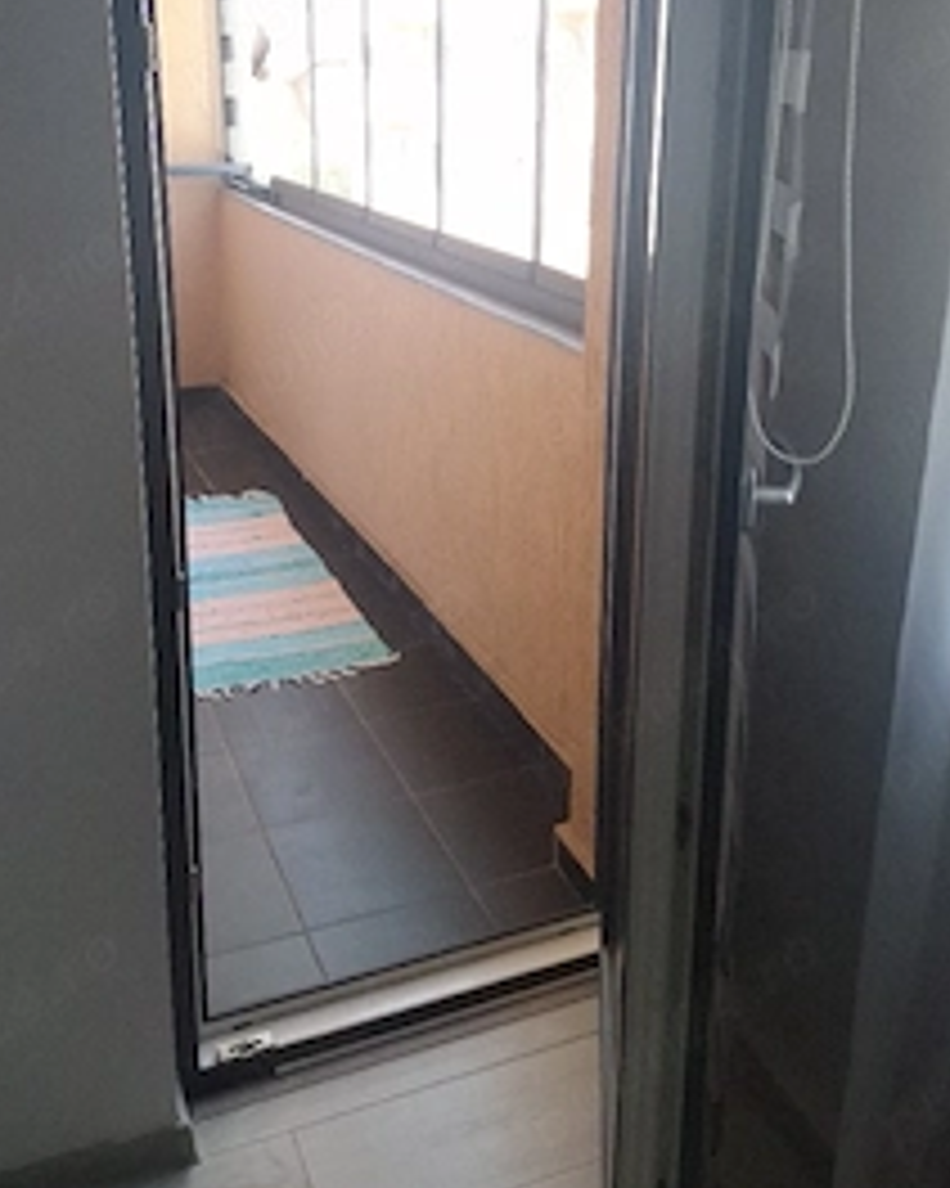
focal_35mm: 34
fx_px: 1196
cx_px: 414
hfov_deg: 43.2
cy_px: 392
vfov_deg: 51.8
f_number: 1.8
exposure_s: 1/1667
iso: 640
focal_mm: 5.54
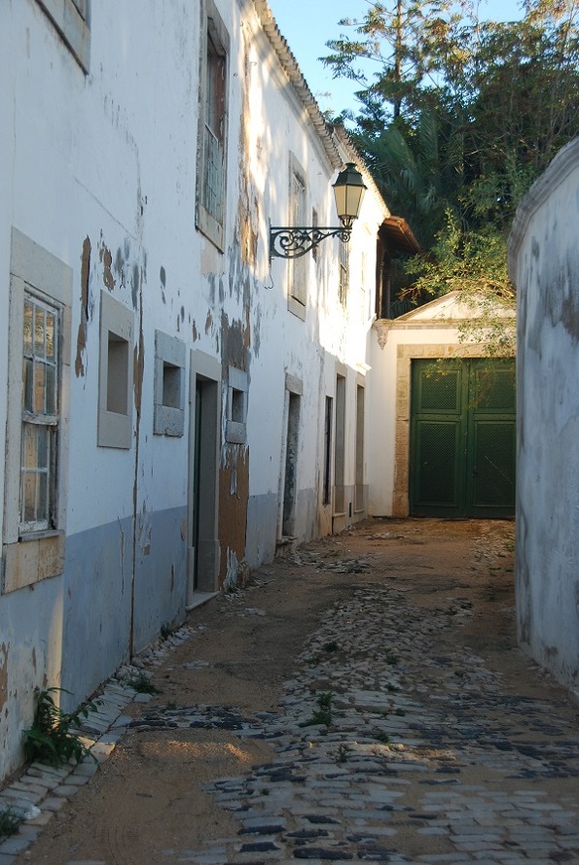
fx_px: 1300
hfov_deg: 25.1
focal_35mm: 54
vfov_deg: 36.8
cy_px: 432
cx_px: 290
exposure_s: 1/60
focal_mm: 36
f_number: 5
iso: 200
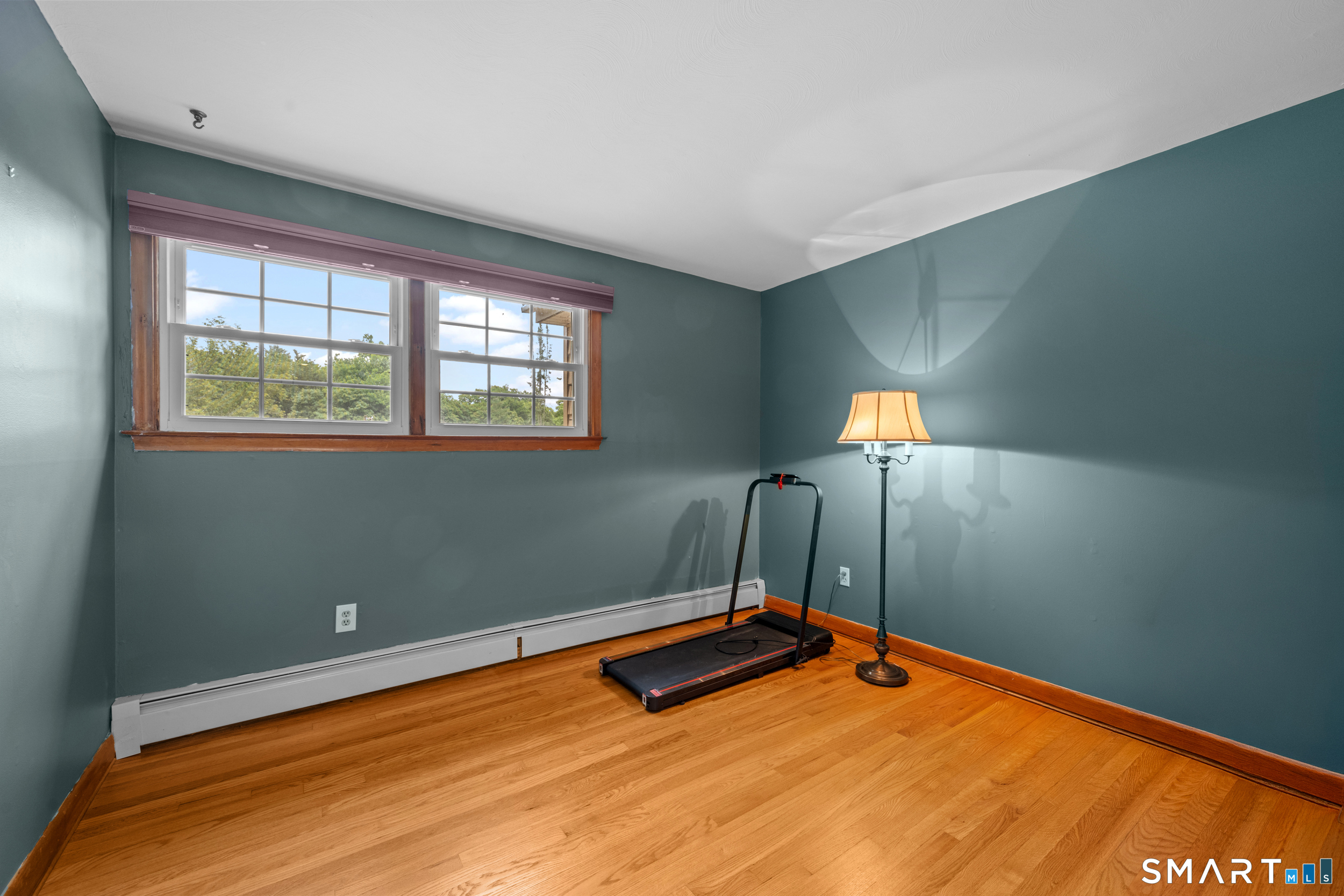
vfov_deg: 81.2
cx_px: 672
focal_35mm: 14
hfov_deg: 104.3
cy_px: 448
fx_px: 523
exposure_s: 1/1.25
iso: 320
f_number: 9
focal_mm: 14
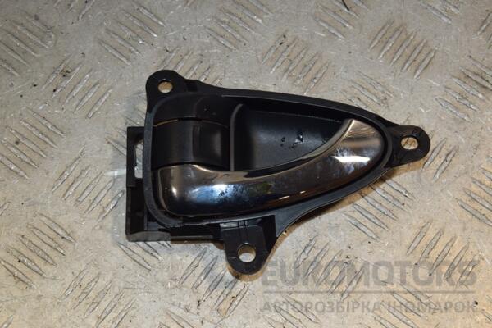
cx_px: 246
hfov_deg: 28.1
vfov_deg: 18.9
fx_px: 984
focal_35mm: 72
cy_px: 164
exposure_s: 1/200
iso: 800
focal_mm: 48
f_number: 11
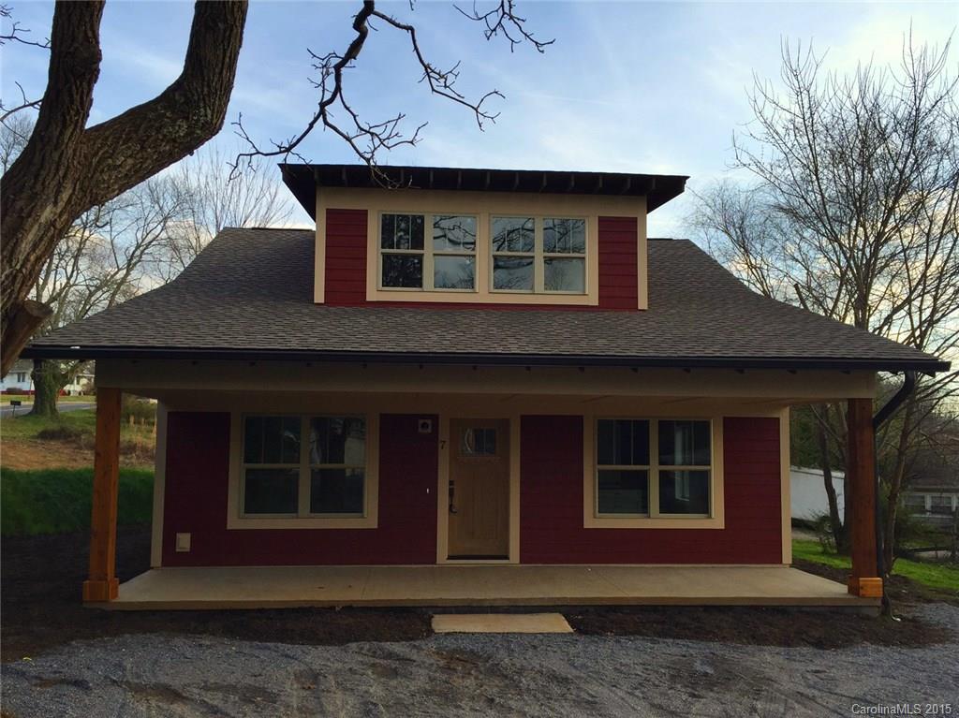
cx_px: 480
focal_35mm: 29
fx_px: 803
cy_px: 359
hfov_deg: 61.7
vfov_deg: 48.2
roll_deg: -0.7
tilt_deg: +3.6
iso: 32
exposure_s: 1/659
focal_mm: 4.15
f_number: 2.2
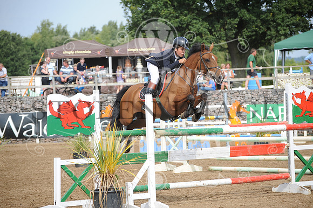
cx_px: 156
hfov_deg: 12.5
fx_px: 1434
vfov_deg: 8.3
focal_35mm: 165
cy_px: 104
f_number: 5.6
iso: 320
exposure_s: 1/1000
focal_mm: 165
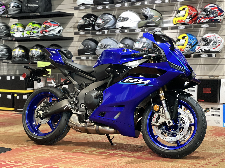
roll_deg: +0.6
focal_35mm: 77
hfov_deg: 25.3
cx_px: 112
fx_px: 500
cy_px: 84
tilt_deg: -3.1
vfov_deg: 19.1
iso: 500
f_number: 2.8
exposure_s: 1/15
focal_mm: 9
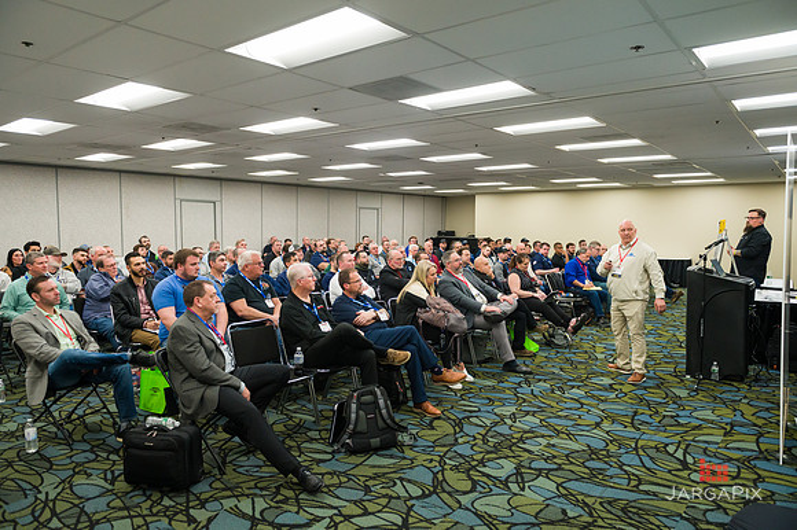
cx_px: 398
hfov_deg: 73.8
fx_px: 531
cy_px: 265
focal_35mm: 24
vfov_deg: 53.1
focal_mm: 24
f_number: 5
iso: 3200
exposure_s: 1/400
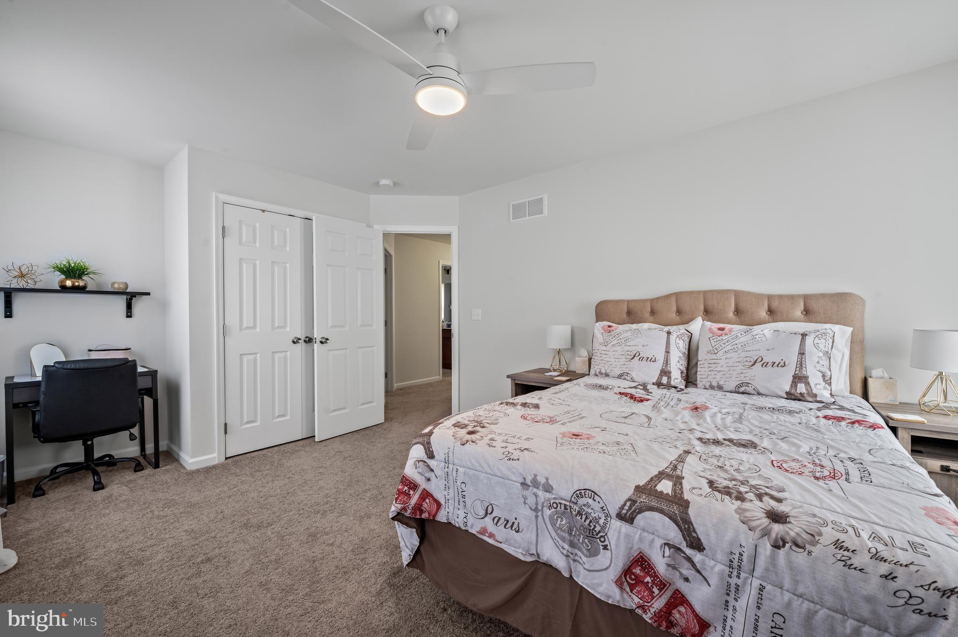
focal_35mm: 14
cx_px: 479
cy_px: 318
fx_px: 372
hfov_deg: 104.3
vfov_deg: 81.1
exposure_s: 1/4
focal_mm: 14
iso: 320
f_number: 9
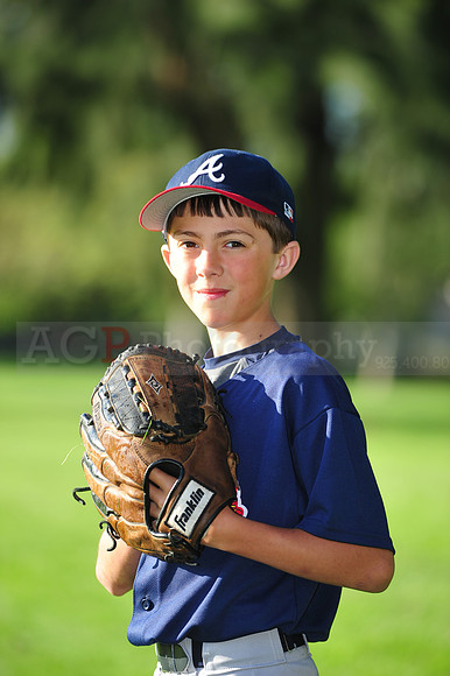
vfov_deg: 10.3
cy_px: 338
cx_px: 225
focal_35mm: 200
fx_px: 3754
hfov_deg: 6.9
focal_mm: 200
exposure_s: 1/500
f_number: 4.5
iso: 200
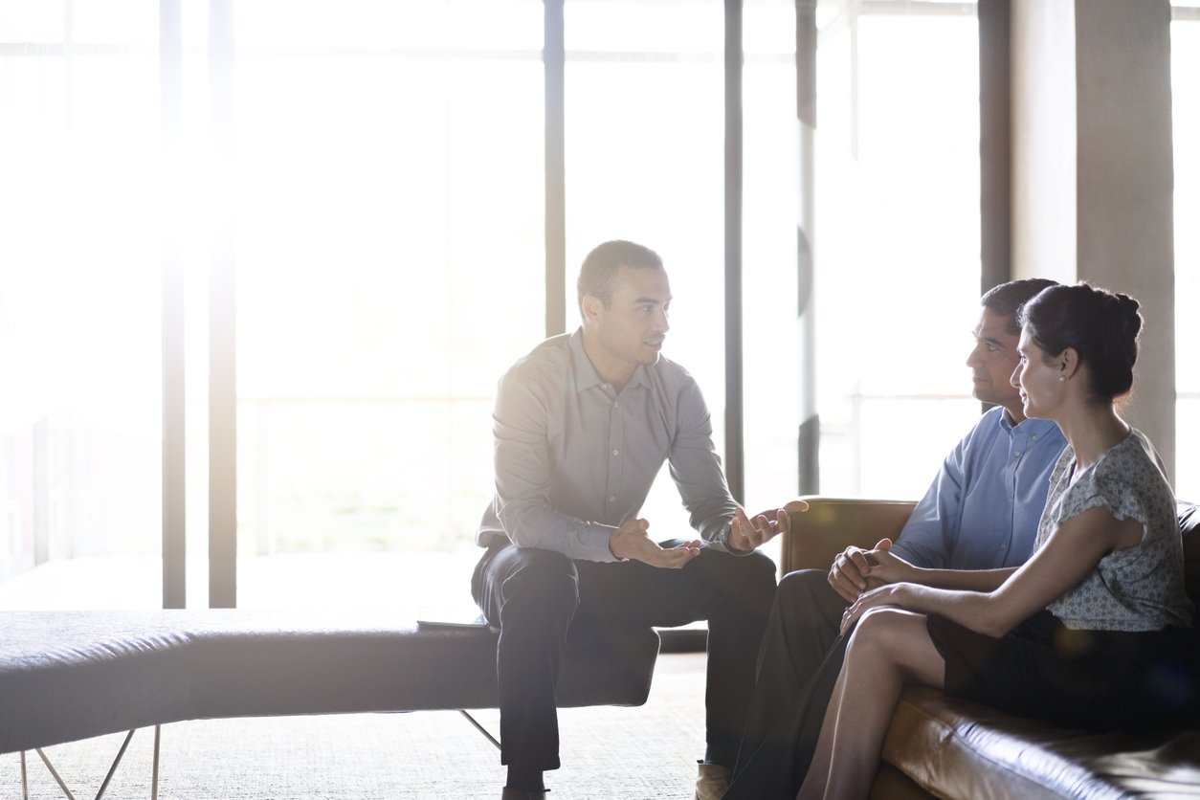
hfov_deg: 36.2
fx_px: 1833
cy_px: 400
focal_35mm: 55
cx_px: 600
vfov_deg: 24.6
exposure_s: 1/200
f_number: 1.8
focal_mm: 55
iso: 1000
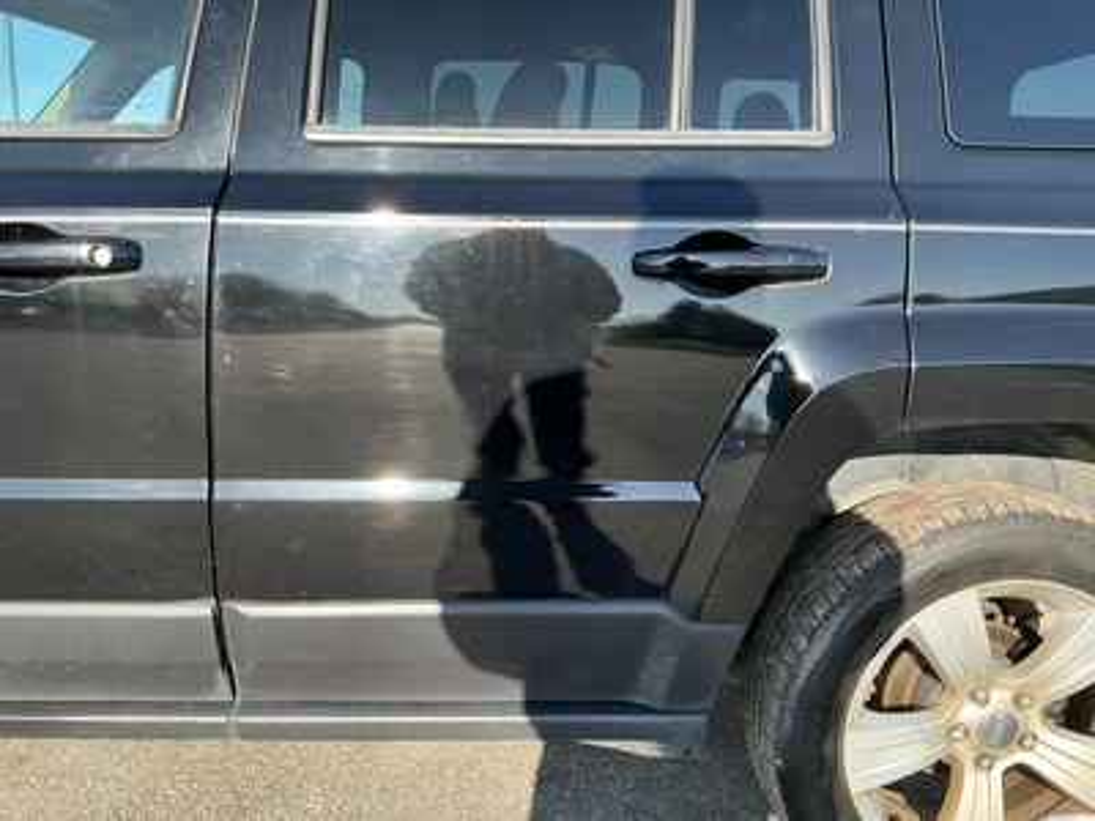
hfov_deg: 63.4
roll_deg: -2.0
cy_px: 410
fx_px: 886
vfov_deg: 49.7
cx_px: 548
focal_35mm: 28
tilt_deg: -10.9
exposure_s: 1/273
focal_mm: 3
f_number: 1.8
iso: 25
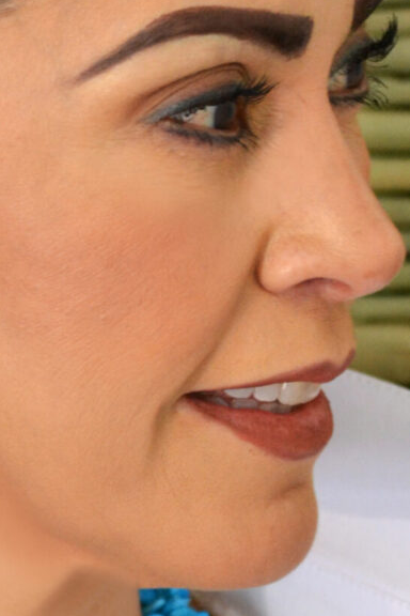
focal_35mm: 469
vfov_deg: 4.4
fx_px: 8011
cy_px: 451
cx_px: -44
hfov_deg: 2.9
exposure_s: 1/60
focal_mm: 100
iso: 1250
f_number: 4.5
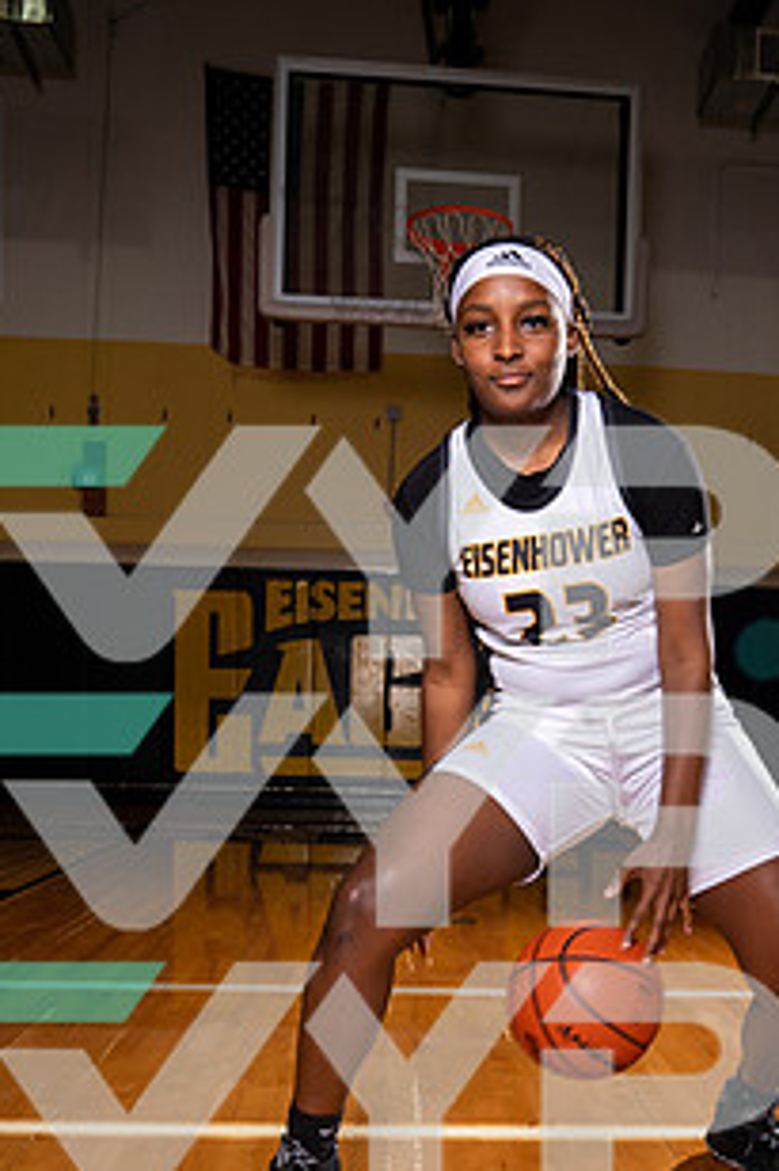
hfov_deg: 34.8
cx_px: 505
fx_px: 1235
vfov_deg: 49.5
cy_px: 814
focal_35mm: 38
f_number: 6.3
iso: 320
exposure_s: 1/400
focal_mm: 26
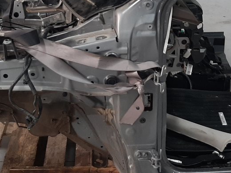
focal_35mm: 72
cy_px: 57
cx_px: 135
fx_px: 480
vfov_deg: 20.4
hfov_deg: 27.0
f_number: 1.7
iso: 96
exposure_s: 1/50
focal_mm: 3.93
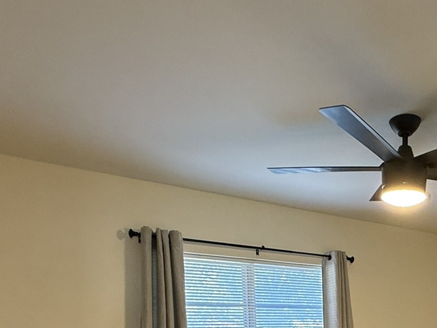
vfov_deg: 32.7
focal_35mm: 38
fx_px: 480
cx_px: 373
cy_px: 369
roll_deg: +1.8
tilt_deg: -2.7
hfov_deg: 45.5
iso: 200
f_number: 2.2
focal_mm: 2.22
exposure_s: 1/60
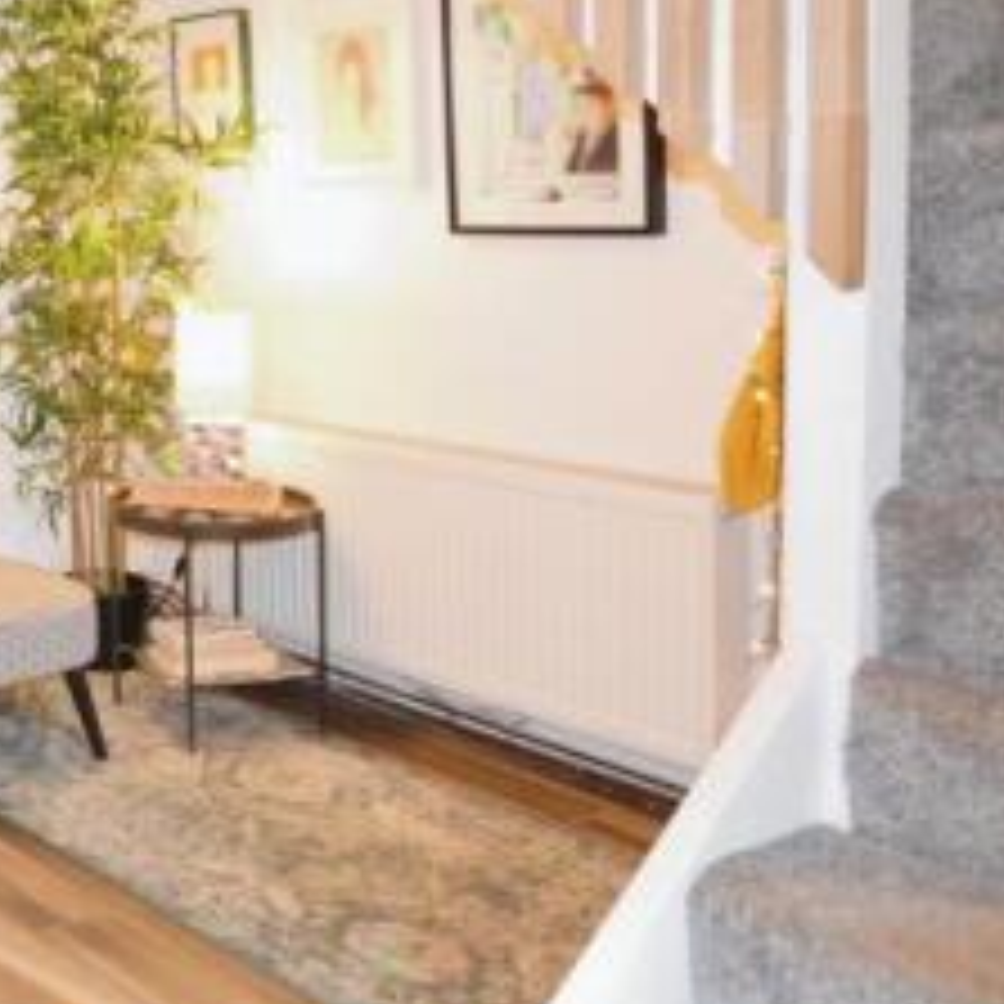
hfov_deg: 30.3
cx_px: -362
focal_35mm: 41
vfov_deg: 40.1
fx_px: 1354
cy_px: 687
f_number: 2.8
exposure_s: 1/60
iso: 2000
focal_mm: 11
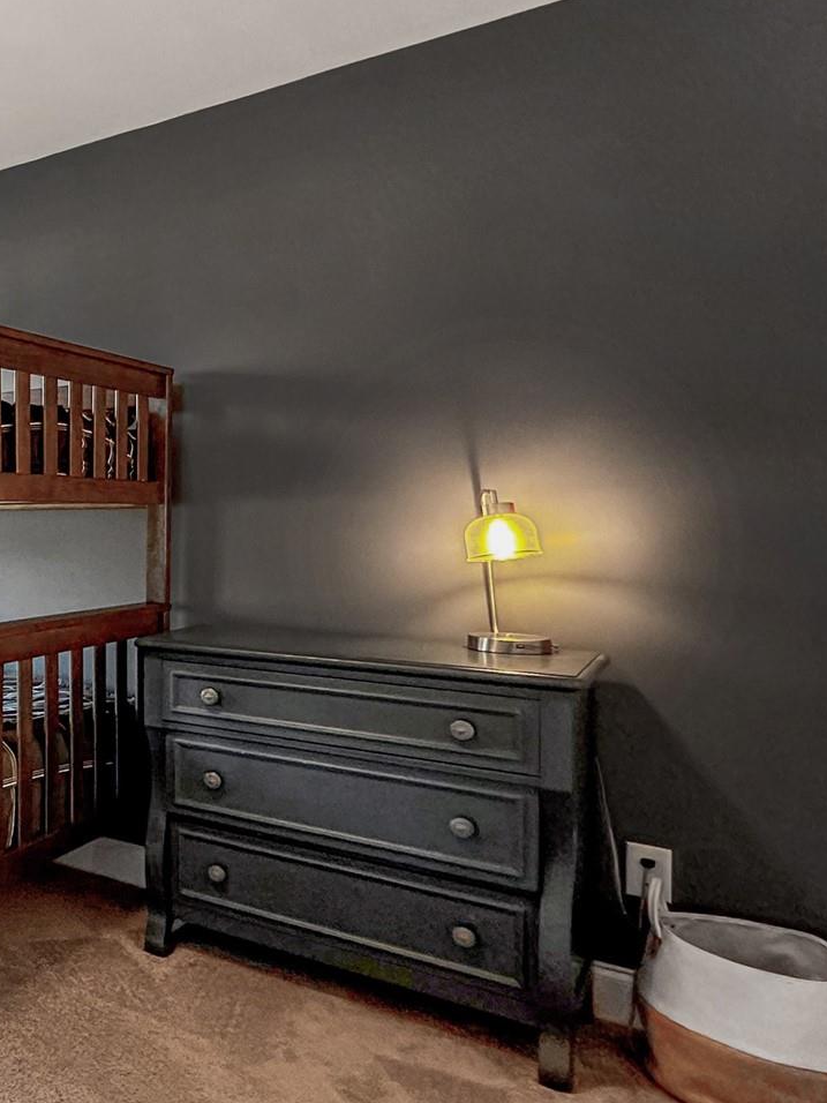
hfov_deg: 34.9
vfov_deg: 60.0
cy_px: 549
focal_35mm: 30
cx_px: -212
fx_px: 956
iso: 200
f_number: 2.2
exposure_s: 1/60
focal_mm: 2.22
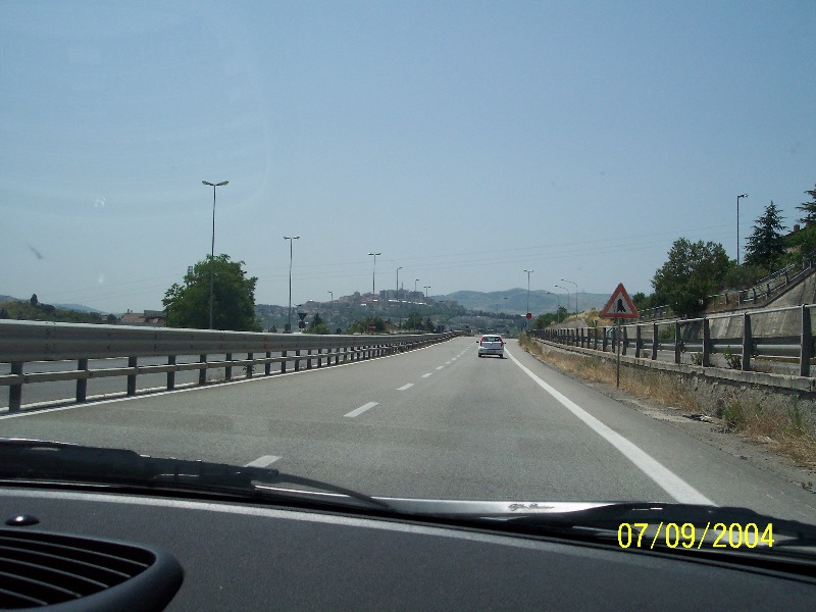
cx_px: 408
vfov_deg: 37.7
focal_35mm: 38
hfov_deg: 49.0
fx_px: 896
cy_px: 306
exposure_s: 1/1000
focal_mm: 8
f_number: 4.8
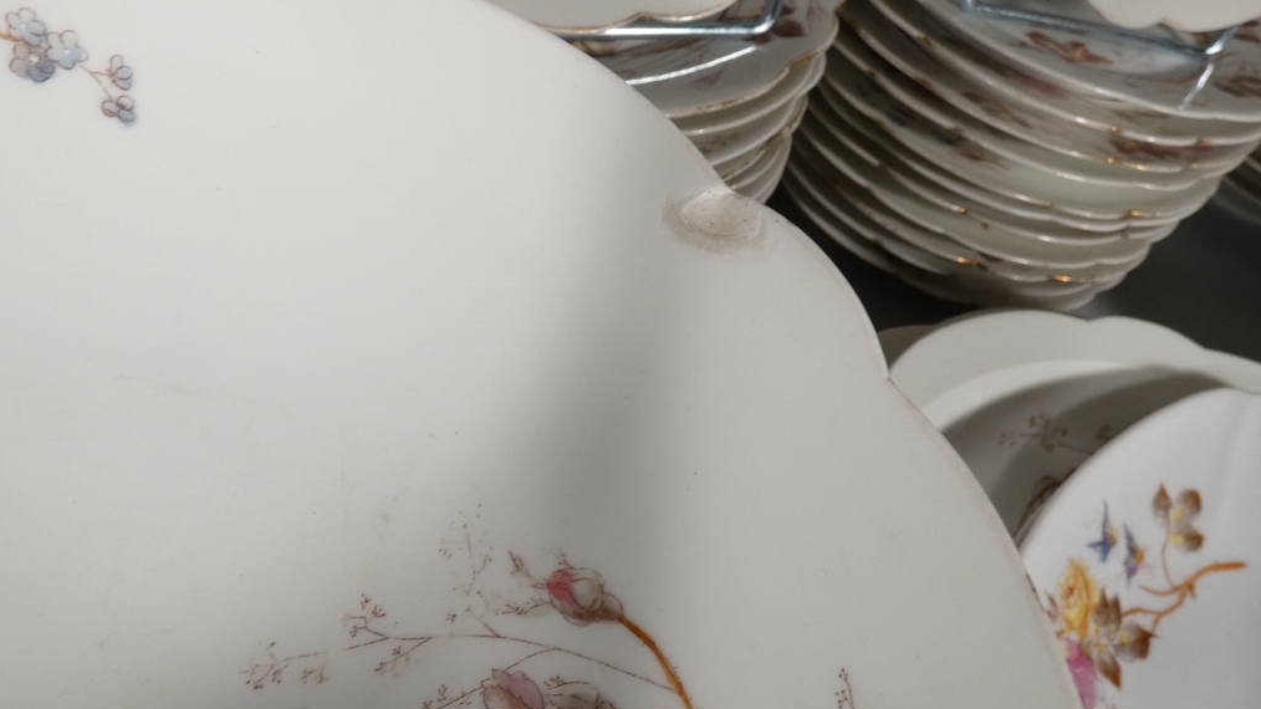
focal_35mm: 22
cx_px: 634
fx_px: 735
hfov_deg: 81.2
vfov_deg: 51.4
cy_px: 367
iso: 160
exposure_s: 1/125
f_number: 2.8
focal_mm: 3.6
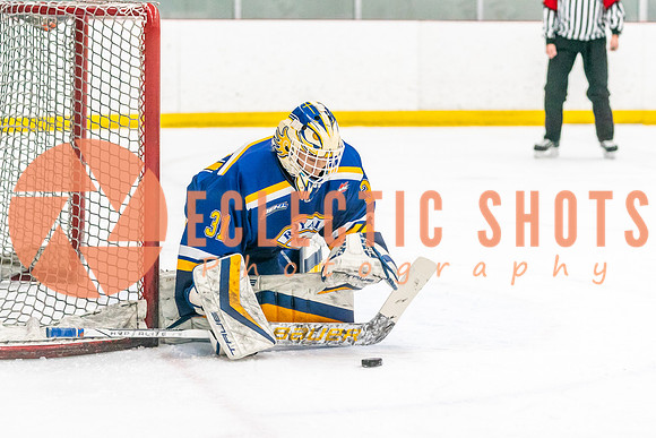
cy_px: 179
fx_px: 2344
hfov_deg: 15.9
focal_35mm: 129
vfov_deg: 10.7
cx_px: 355
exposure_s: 1/1250
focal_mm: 83
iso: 3200
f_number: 2.8
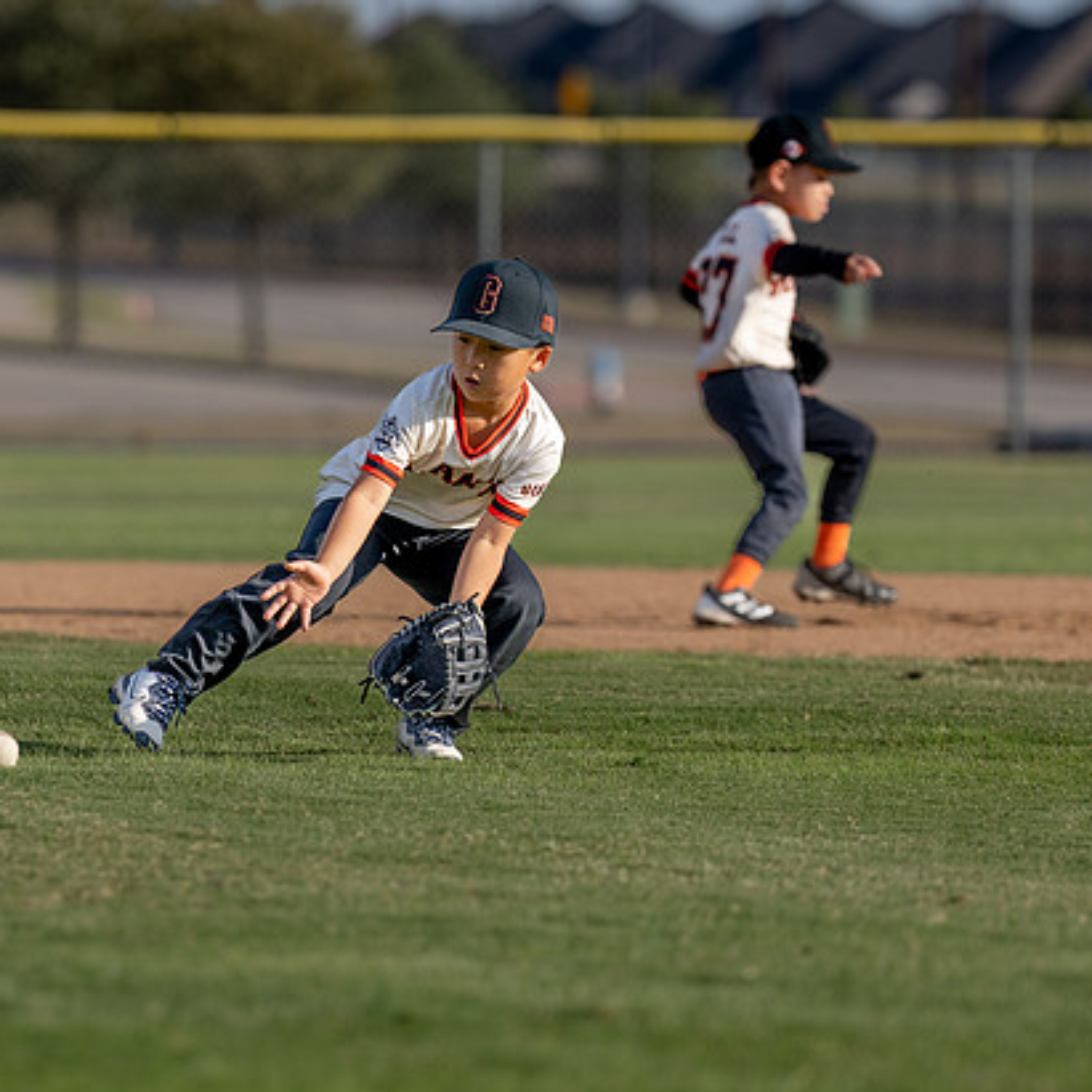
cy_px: 567
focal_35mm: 346
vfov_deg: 5.1
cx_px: 456
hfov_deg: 5.1
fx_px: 12349
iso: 100
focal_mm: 163
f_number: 2.8
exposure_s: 1/2500
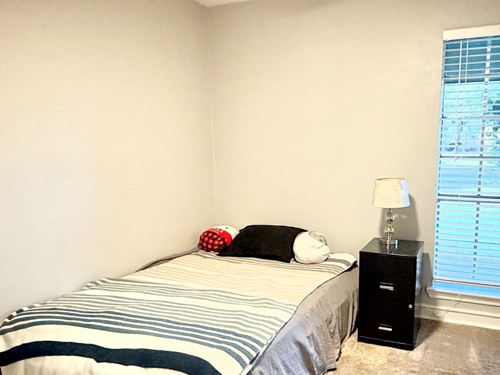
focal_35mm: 29
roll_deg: +0.2
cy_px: 214
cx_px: 317
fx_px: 419
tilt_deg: -10.2
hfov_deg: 60.7
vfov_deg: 48.1
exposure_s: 1/60
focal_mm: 2.22
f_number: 2.2
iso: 400
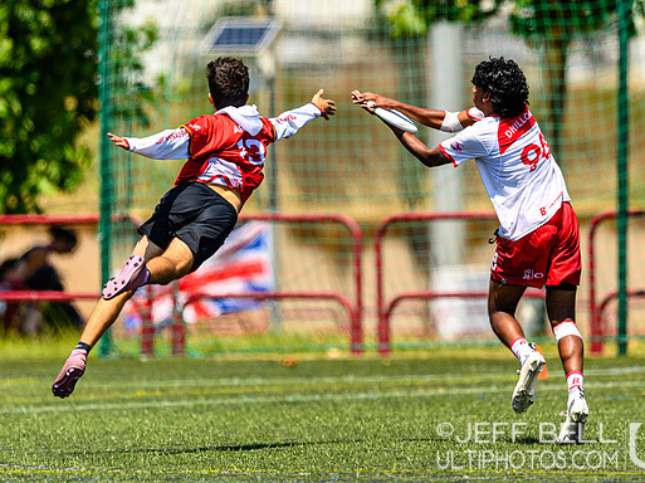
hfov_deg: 3.1
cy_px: 142
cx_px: 435
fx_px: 12103
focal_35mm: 650
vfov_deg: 2.3
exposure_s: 1/2500
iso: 100
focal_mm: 400
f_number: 3.2
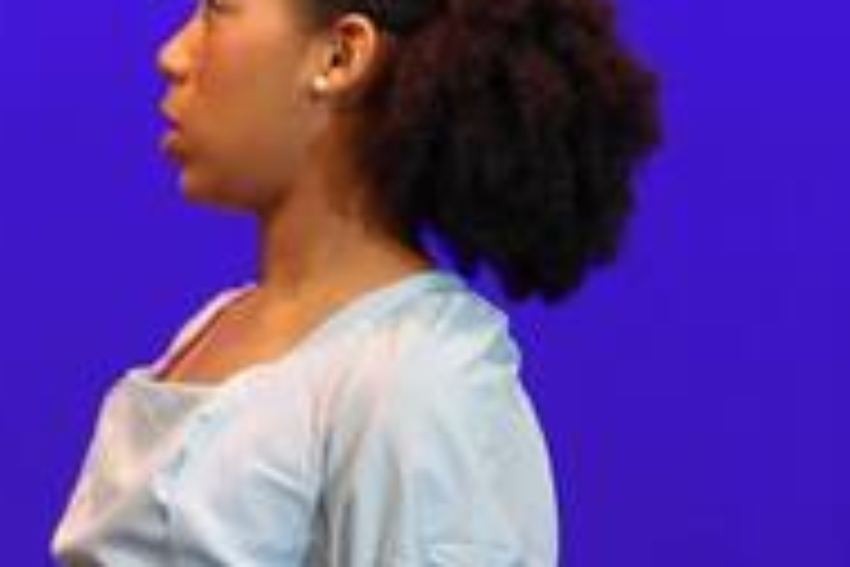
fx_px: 13174
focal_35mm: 558
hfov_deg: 3.7
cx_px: -535
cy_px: 241
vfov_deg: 2.5
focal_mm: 103
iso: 1000
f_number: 4
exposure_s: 1/160
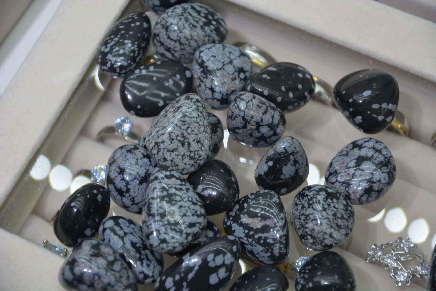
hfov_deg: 13.0
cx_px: 218
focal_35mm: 158
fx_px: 1908
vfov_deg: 8.7
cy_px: 146
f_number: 5.6
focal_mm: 105
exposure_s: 1/60
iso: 400
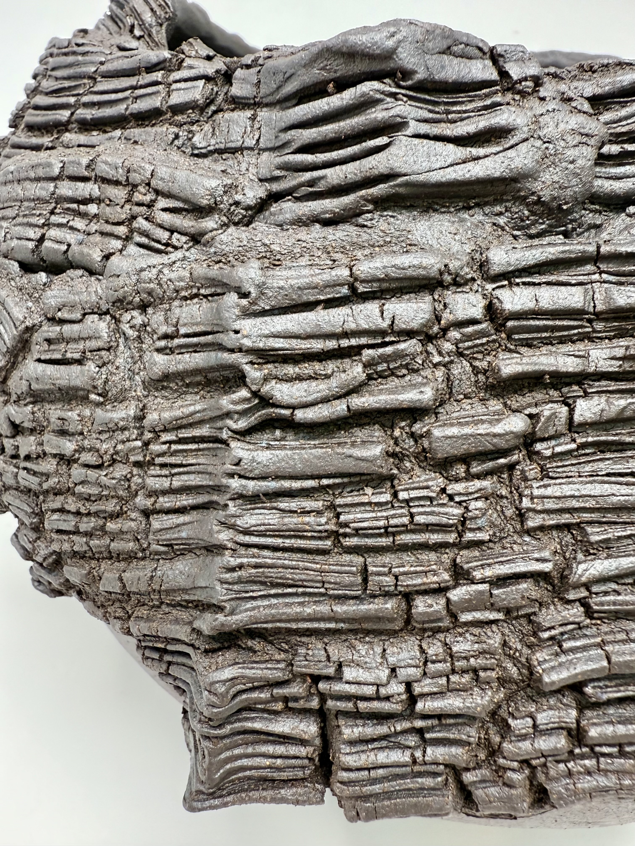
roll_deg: -4.0
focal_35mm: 24
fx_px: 587
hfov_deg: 56.8
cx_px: 318
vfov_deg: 71.6
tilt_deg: -25.4
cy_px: 423
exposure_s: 1/120
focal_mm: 2.22
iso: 200
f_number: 2.2
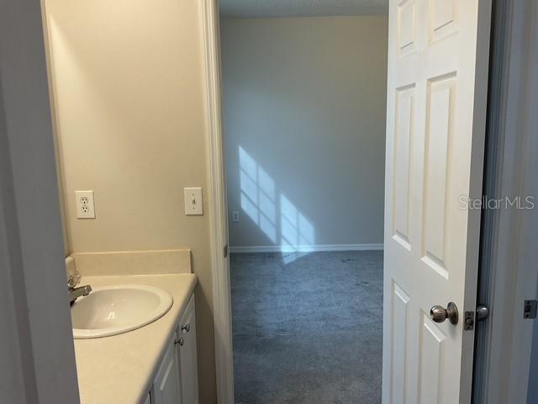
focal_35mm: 29
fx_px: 451
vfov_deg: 48.2
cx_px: 269
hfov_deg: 61.7
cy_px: 202
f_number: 1.8
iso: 40
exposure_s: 1/60
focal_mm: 3
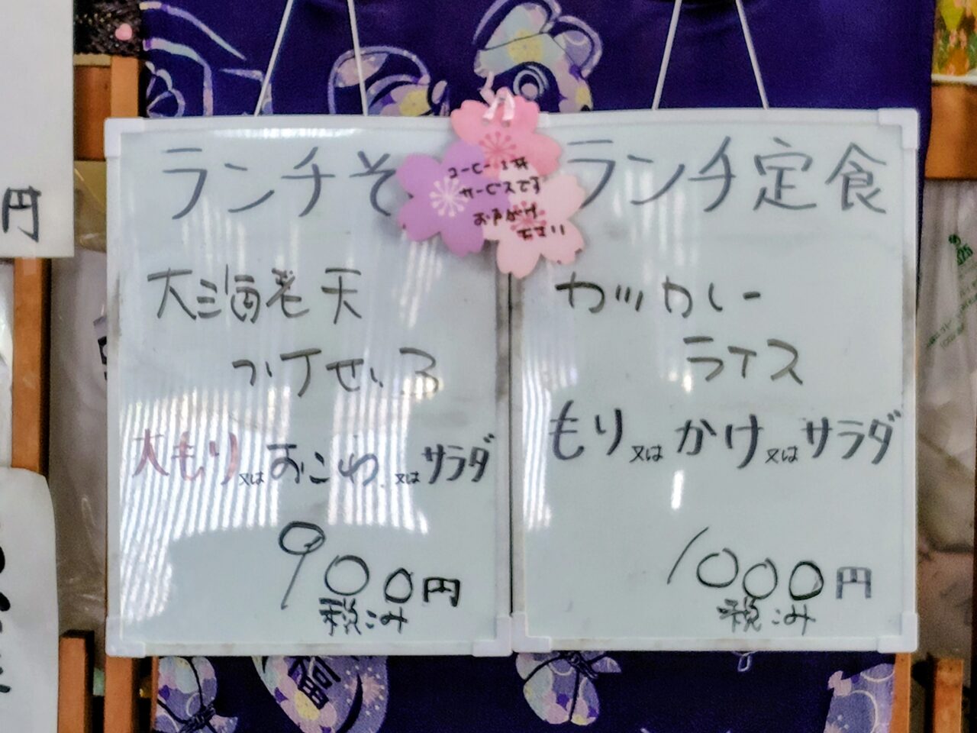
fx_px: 649
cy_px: 366
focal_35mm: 23
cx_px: 488
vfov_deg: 58.9
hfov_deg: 73.9
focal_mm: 5.6
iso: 397
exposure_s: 1/60
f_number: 1.9
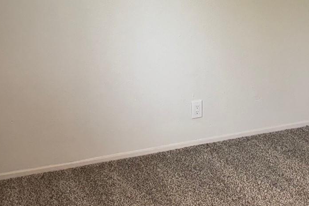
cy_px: -42
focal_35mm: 73
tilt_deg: -1.8
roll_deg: +0.2
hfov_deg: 26.9
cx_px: 269
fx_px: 627
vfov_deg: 17.8
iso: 200
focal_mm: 6.76
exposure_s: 1/120
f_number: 1.78
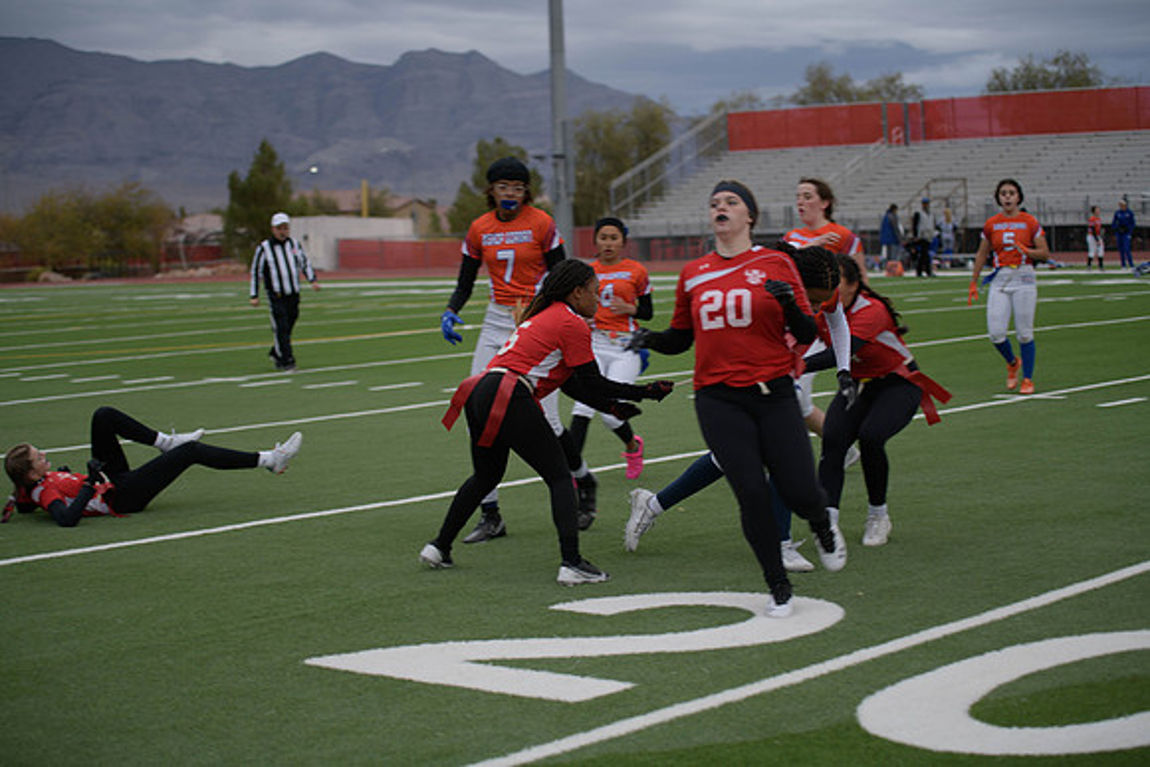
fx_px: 2237
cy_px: 384
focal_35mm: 70
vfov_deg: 19.5
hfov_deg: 28.8
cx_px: 575
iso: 160
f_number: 2.8
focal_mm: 70
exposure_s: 1/200
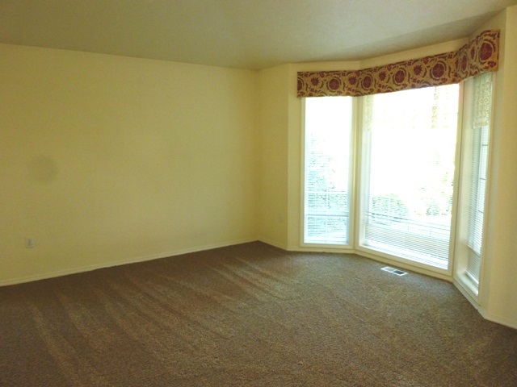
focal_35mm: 25
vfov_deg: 54.9
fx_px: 373
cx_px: 258
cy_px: 194
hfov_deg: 69.4
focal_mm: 4.5
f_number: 3.3
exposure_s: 1/30
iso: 250
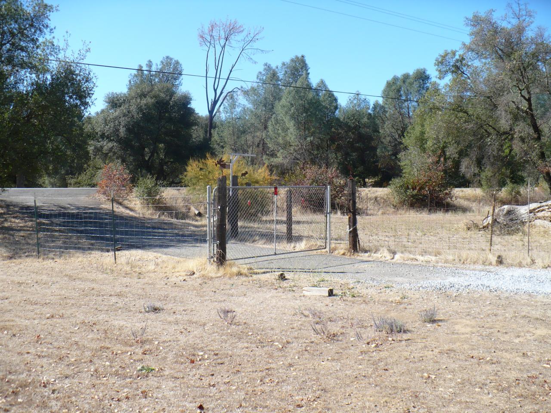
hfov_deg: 50.1
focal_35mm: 37
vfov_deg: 38.7
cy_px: 206
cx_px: 276
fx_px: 589
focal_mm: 6.1
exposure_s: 1/800
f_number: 2.8
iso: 100
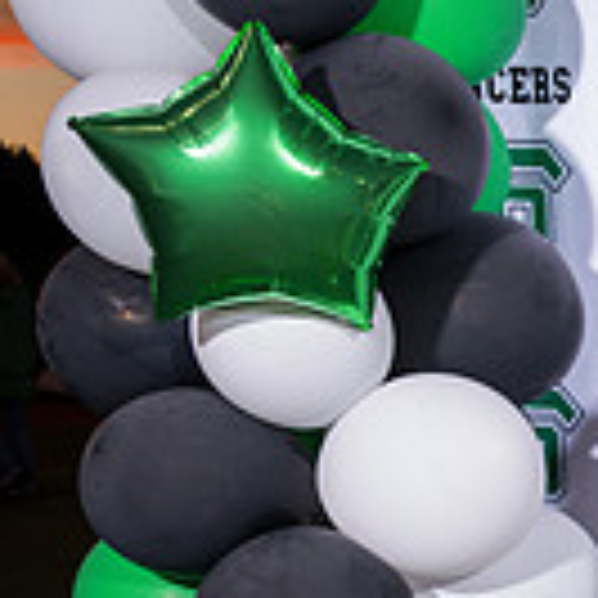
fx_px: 1739
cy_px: 650
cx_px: 1183
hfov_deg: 15.6
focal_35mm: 89
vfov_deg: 18.8
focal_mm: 24
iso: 250
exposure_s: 1/160
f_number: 4.5
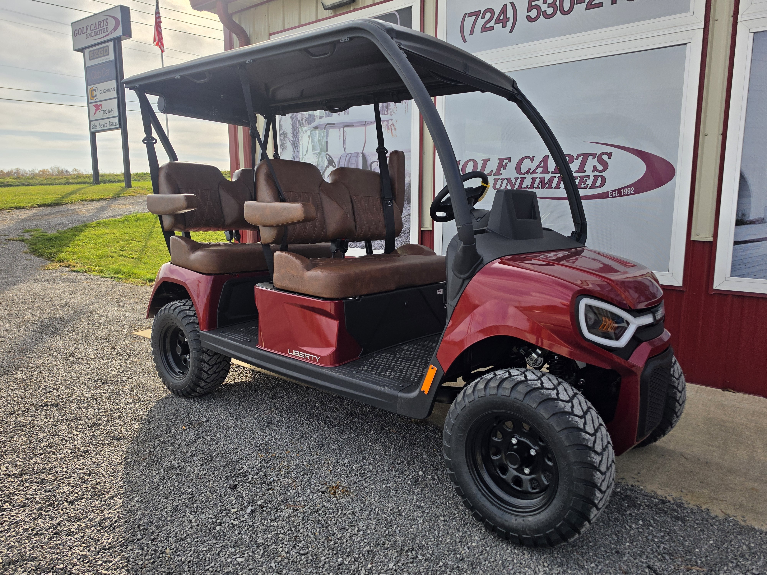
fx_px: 510
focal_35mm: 23
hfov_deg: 73.9
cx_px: 384
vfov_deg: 58.9
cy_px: 288
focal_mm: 6.5
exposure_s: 1/7939
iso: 64
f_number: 1.4
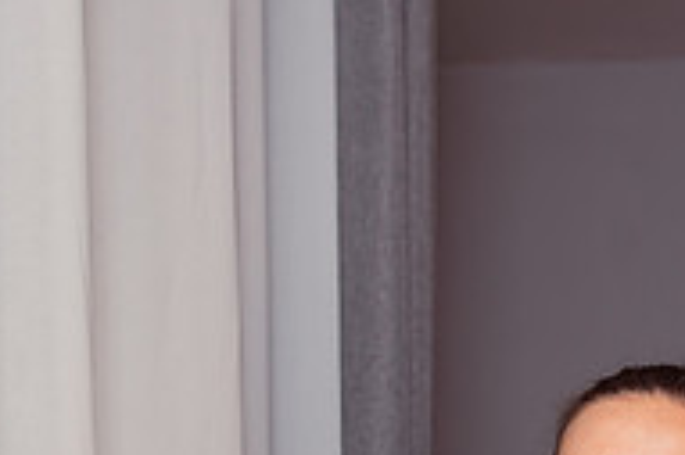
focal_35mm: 79
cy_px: 566
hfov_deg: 25.2
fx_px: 1502
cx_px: 563
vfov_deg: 16.4
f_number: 3.2
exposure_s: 1/250
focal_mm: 26
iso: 250
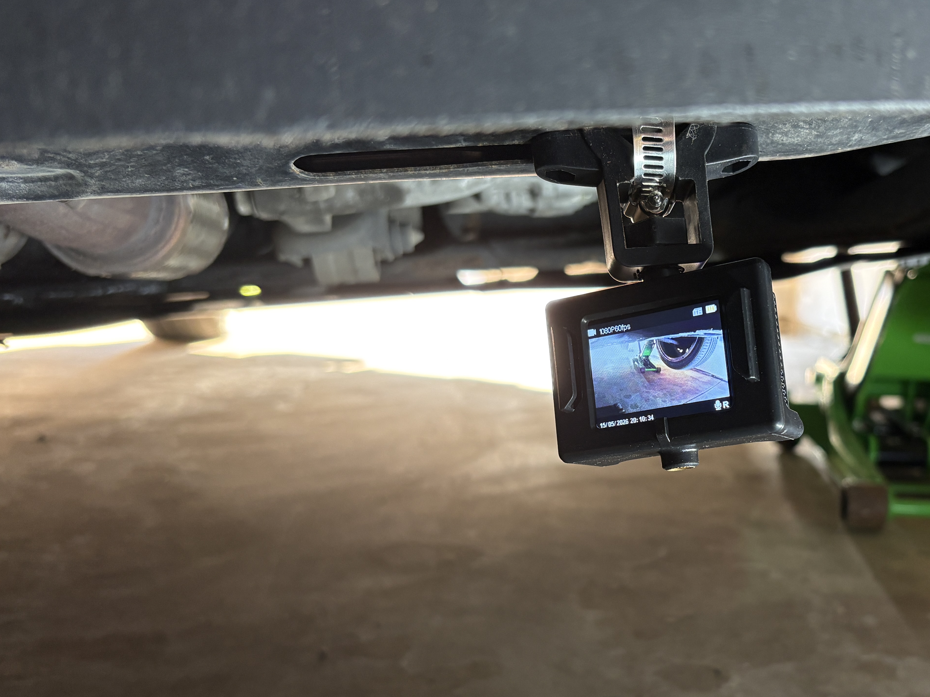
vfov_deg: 36.5
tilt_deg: -11.5
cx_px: 652
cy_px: 447
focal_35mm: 39
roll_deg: -2.6
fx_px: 1048
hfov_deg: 46.7
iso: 125
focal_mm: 5.96
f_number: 1.6
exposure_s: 1/79
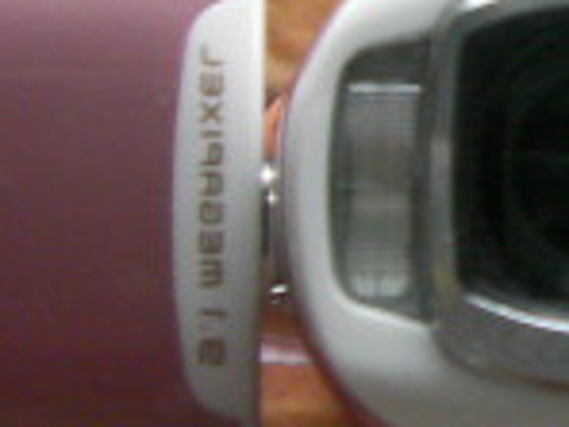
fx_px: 2696
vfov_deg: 9.0
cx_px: 880
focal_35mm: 164
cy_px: 88
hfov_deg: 11.5
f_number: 3.5
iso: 200
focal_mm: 6.8
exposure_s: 1/25.2
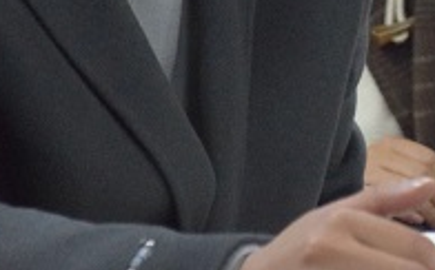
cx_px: 388
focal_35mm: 574
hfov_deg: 3.7
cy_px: -204
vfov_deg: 2.3
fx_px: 6795
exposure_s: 1/160
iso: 6400
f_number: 5.6
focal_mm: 105
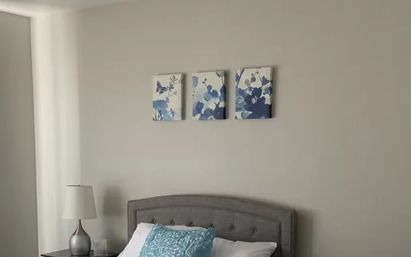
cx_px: 166
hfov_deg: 38.7
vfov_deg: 24.4
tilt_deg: -7.1
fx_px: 582
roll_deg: +0.6
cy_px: 214
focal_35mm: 52
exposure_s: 1/57
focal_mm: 4.2
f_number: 1.8
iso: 400
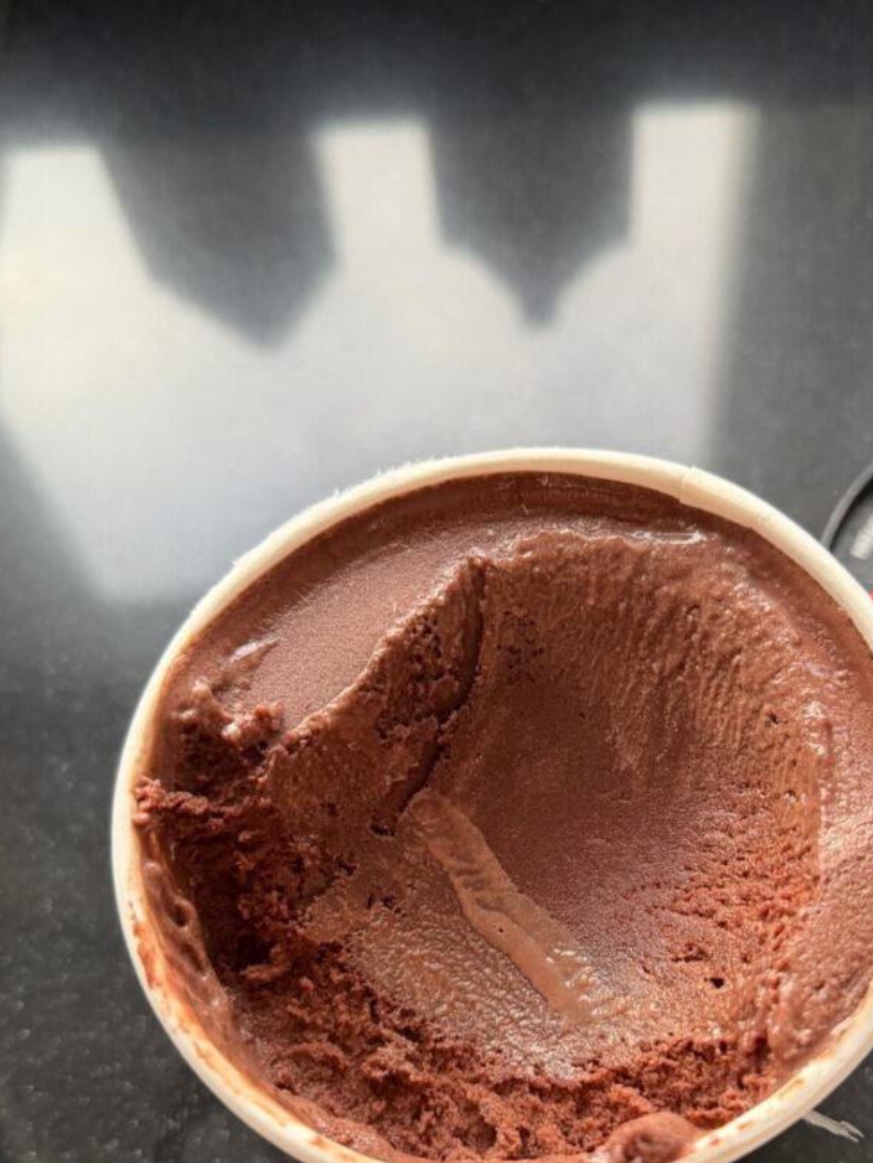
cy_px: 744
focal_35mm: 31
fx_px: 1042
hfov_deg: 45.2
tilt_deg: -65.1
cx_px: 531
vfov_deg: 57.5
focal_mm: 6.76
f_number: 1.78
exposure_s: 1/81
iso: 200
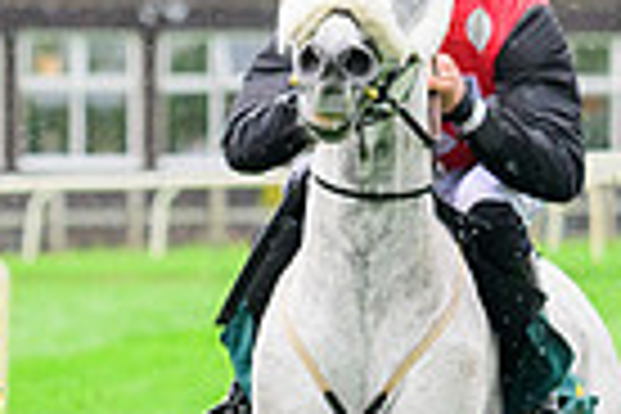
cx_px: -378
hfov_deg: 2.8
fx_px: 12712
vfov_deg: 1.9
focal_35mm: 737
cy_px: 560
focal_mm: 175
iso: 2000
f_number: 5.6
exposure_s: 1/1250
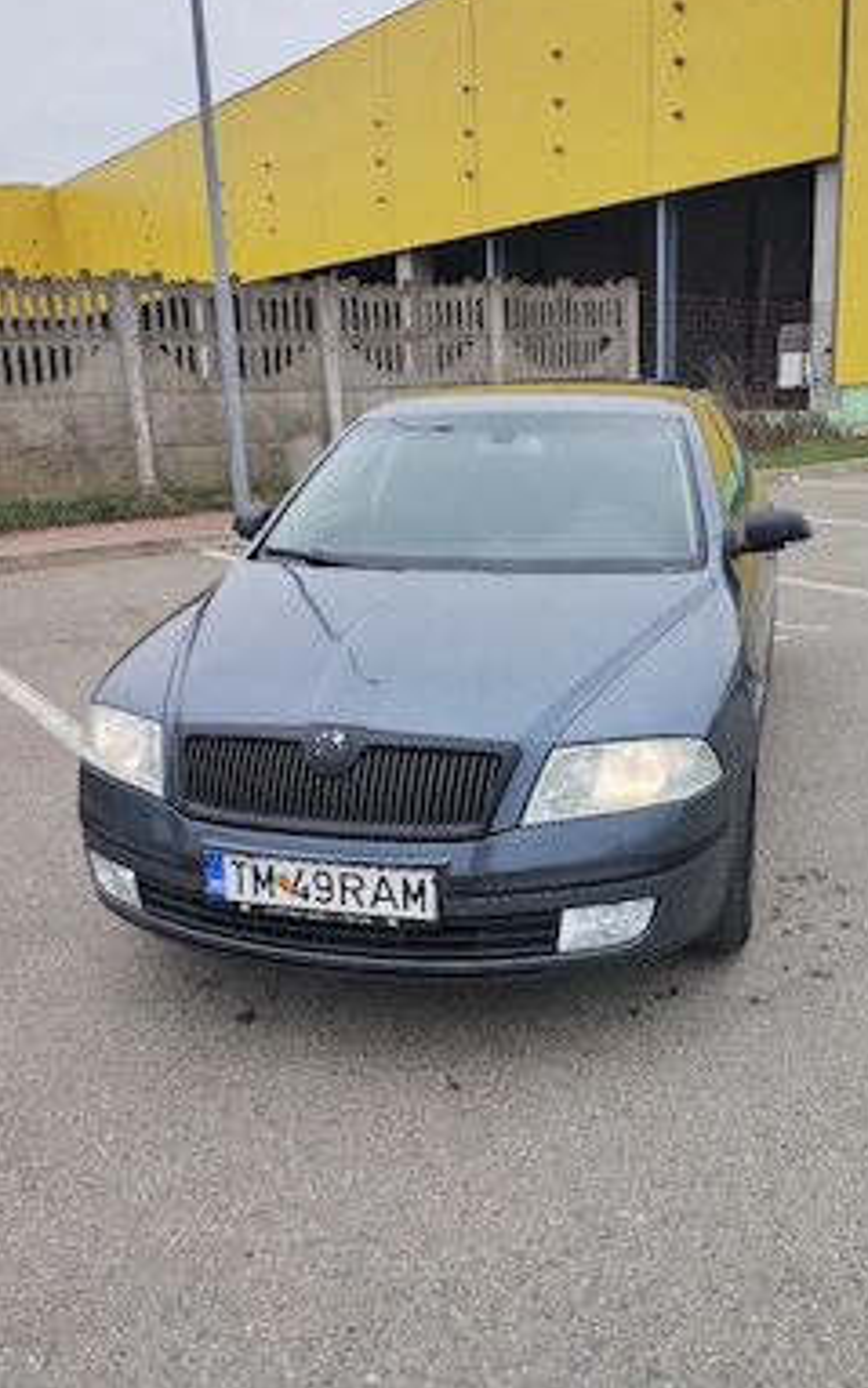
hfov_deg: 40.6
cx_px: 476
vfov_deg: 61.2
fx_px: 1172
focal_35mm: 31
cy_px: 672
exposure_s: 1/323
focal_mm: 4.27
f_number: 1.8
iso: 100
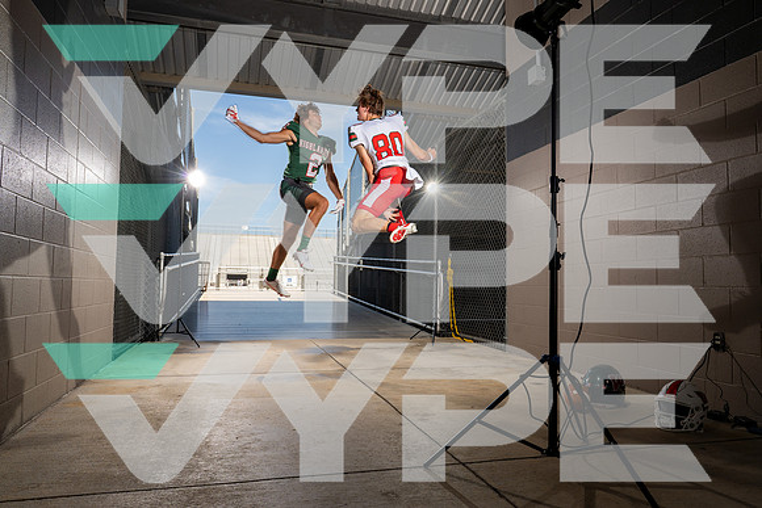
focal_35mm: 26
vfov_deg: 49.6
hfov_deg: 69.4
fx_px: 550
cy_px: 254
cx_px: 381
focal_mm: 26
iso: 160
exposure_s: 1/250
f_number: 8
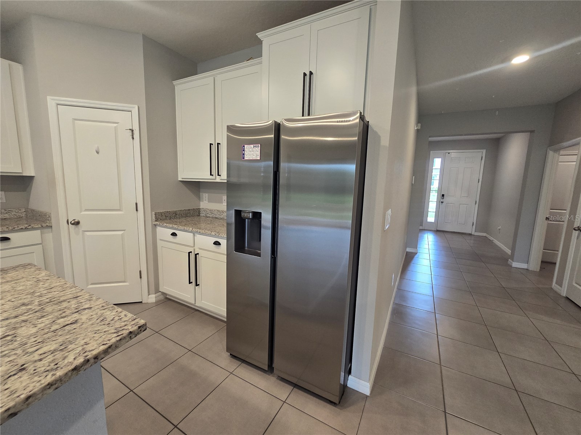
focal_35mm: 13
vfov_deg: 89.9
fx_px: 218
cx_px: 290
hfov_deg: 106.2
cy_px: 218
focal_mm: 2.2
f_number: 2.2
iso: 200
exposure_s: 1/60
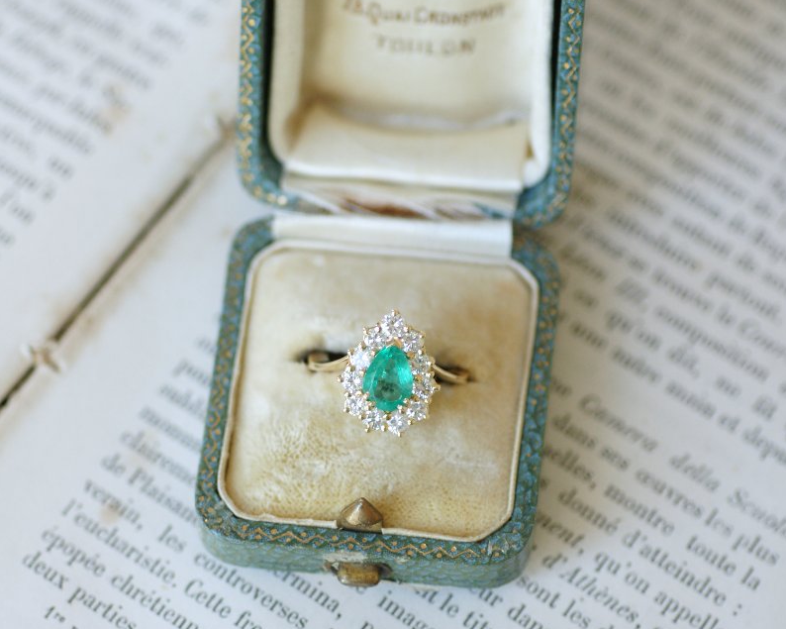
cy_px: 385
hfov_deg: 12.9
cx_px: 394
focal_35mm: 149
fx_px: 3466
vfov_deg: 10.4
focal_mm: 70
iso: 400
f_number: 2.8
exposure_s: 1/125
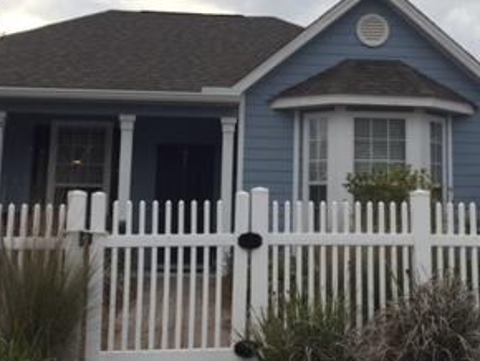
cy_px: 79
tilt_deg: +10.1
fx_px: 888
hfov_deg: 30.1
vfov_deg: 22.7
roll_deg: -2.7
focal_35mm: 64
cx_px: 295
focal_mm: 4.15
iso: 32
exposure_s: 1/416
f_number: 2.2
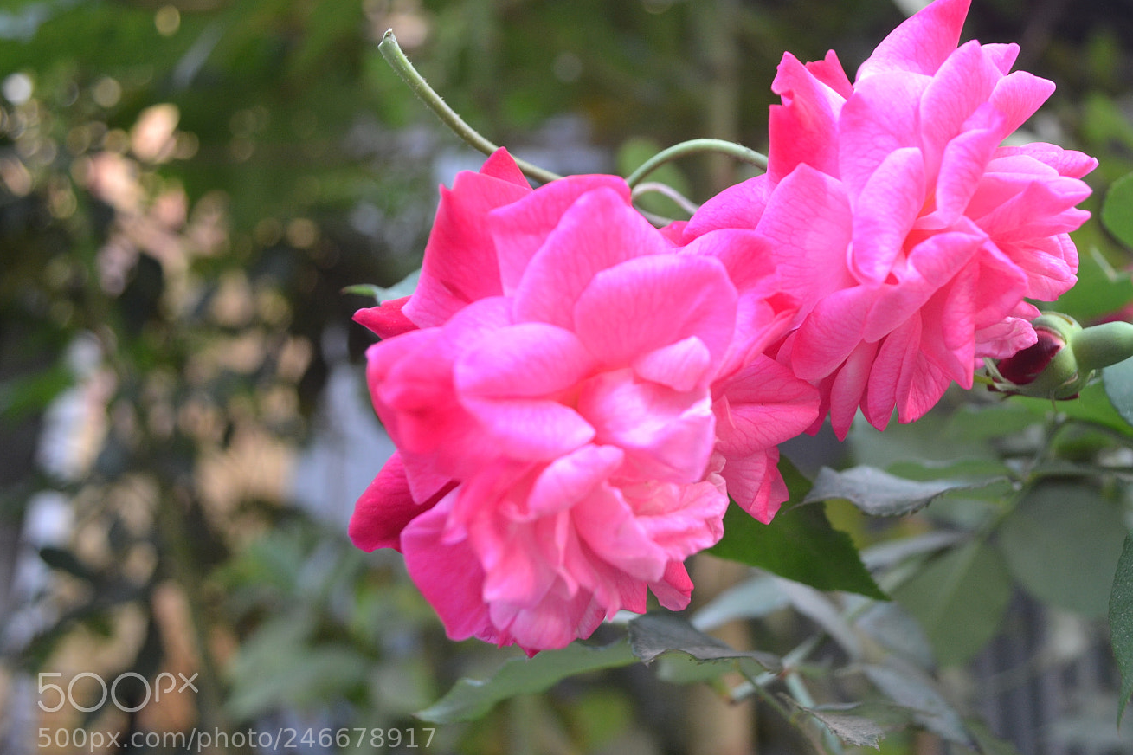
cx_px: 676
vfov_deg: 39.9
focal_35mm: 33
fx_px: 1038
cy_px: 345
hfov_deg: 56.8
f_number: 3.5
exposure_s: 1/50
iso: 400
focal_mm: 18
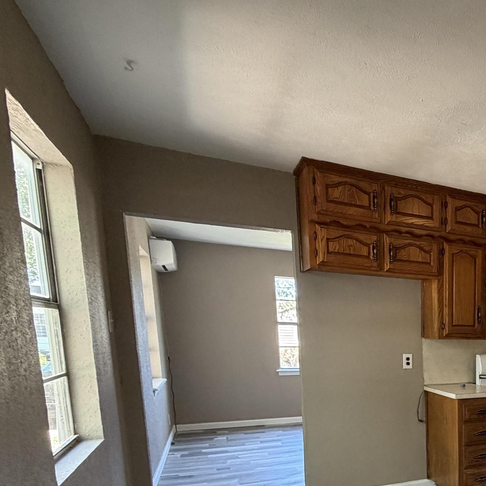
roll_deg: -1.0
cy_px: 411
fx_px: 477
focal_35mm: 30
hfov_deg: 42.7
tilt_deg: -8.9
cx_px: 530
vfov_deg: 49.7
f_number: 2.2
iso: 250
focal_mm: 2.22
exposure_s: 1/60
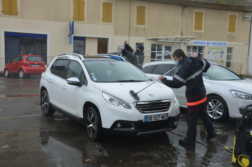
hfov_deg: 46.5
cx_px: 126
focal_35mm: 42
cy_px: 84
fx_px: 293
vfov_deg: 31.7
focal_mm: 28
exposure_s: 1/160
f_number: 6.3
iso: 200
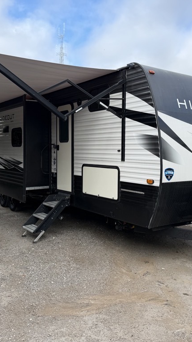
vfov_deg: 56.6
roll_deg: -1.5
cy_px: 171
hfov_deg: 33.7
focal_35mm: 35
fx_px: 317
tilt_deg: -3.9
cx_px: 105
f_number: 1.78
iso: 80
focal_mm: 6.76
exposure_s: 1/2611
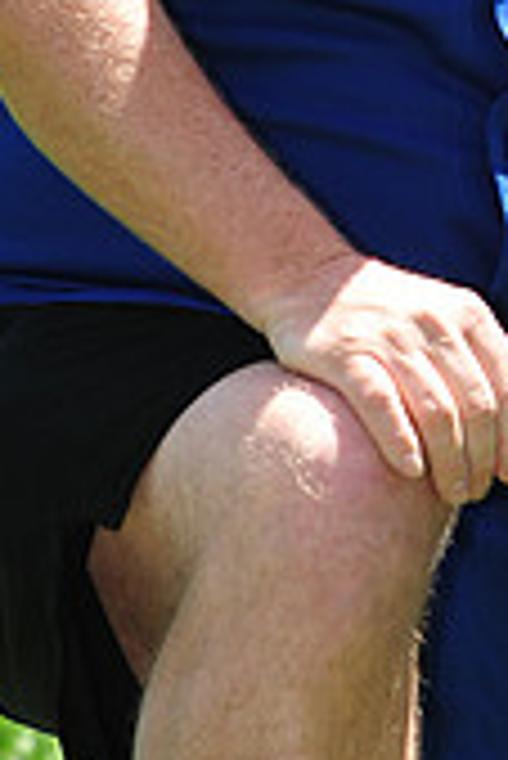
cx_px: 715
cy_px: -391
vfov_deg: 4.4
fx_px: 9779
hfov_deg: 3.0
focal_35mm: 463
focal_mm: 135
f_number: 5.6
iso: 200
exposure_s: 1/400
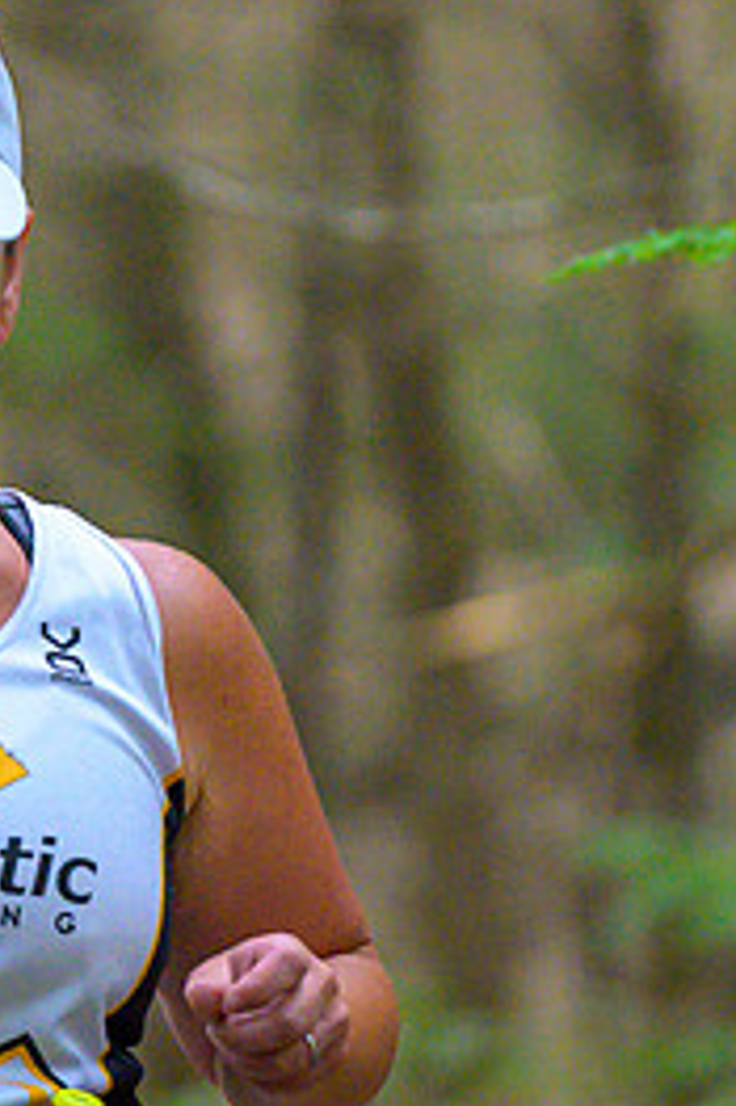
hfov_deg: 2.2
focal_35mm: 628
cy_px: 242
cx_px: 171
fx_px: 19283
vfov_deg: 3.3
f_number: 4
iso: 8000
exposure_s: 1/400
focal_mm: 200
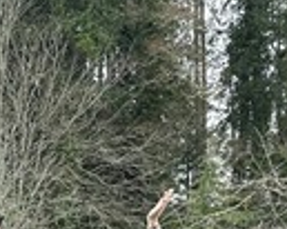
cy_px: 389
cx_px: -231
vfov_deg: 13.6
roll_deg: +2.7
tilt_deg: -5.0
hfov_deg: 15.8
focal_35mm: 103
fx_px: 874
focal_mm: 6.86
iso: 80
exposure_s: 1/343
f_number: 1.78
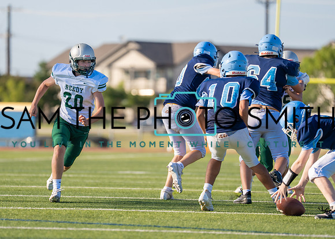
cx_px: 124
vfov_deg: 5.0
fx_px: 2725
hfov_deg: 7.0
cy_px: 118
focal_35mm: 287
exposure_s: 1/4000
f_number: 2.8
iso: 250
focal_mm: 200
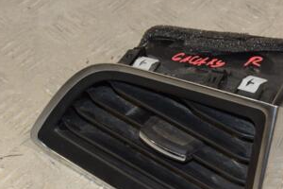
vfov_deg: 10.1
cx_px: 182
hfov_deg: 15.2
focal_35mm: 135
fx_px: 1061
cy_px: 130
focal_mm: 45
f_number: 7.1
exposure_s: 1/200
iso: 800
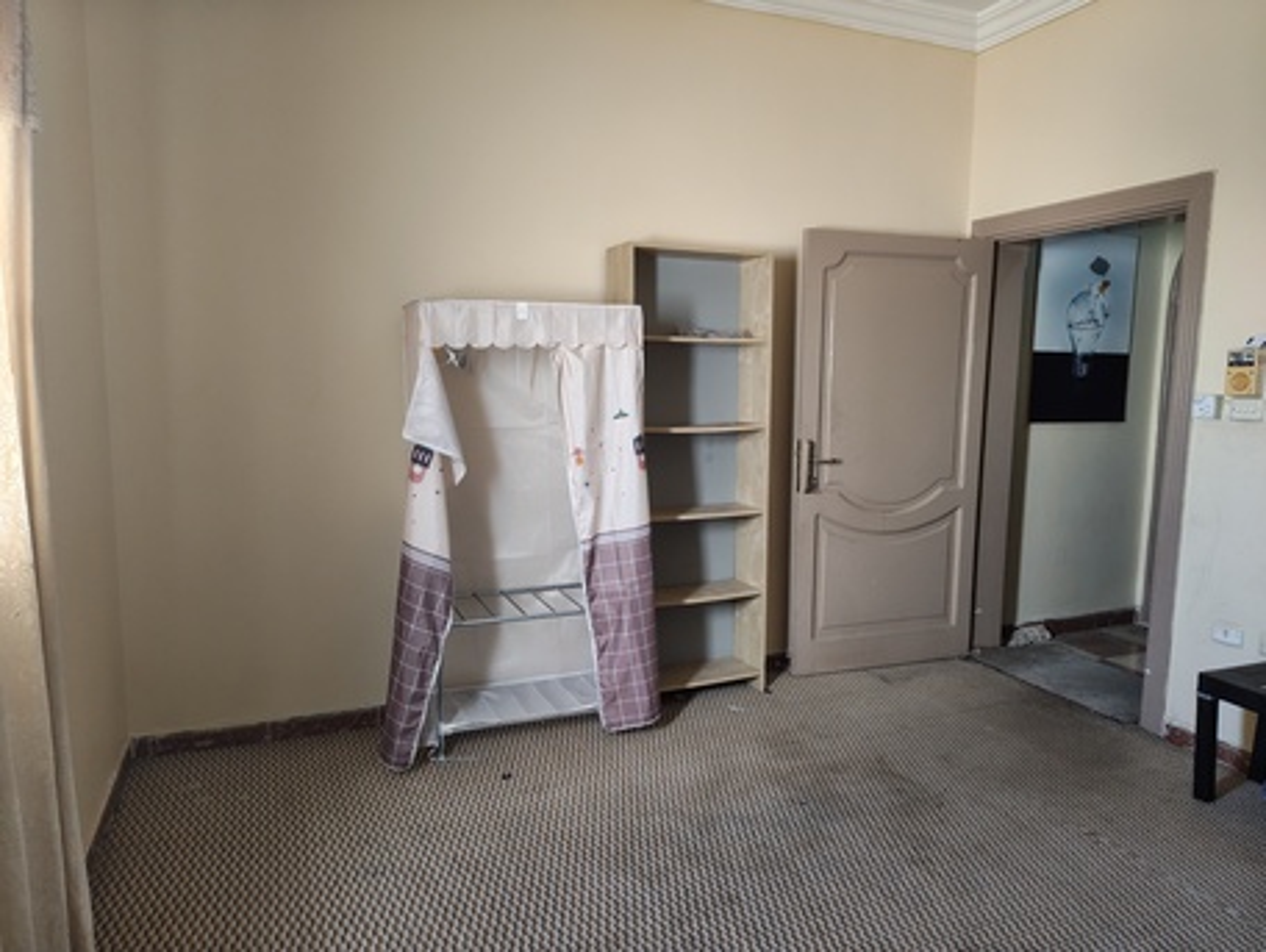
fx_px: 879
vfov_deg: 56.9
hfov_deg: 71.5
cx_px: 633
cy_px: 476
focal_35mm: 24
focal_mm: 5.56
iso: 520
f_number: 1.88
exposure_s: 1/50
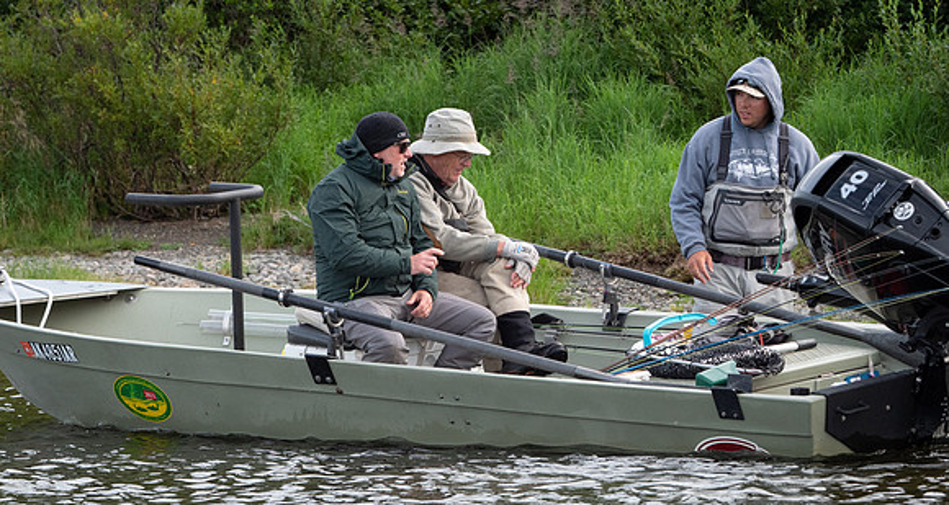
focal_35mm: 208
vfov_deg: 5.6
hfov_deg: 10.5
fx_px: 5176
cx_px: 462
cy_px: 282
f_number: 5.6
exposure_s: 1/500
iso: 800
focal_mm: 92
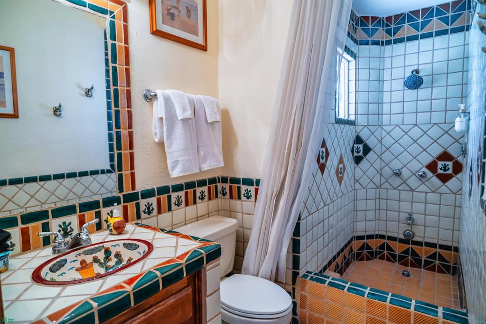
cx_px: 243
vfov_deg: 61.9
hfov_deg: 84.0
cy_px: 162
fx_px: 270
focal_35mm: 20
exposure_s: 1/125
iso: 500
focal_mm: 20
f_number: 2.8
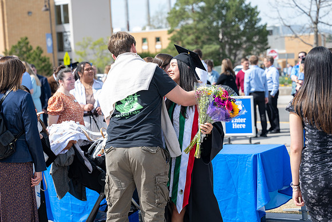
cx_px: 155
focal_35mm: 83
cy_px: 90
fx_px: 767
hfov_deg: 24.4
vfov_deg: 16.4
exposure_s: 1/320
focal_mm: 70
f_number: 3.5
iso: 50
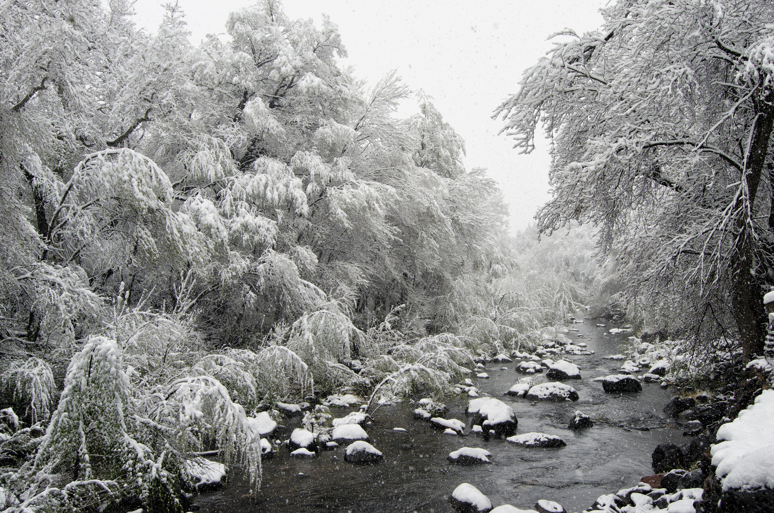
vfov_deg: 39.8
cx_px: 387
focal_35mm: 33
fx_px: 708
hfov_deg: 57.3
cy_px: 256
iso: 400
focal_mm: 22
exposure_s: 1/320
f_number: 8
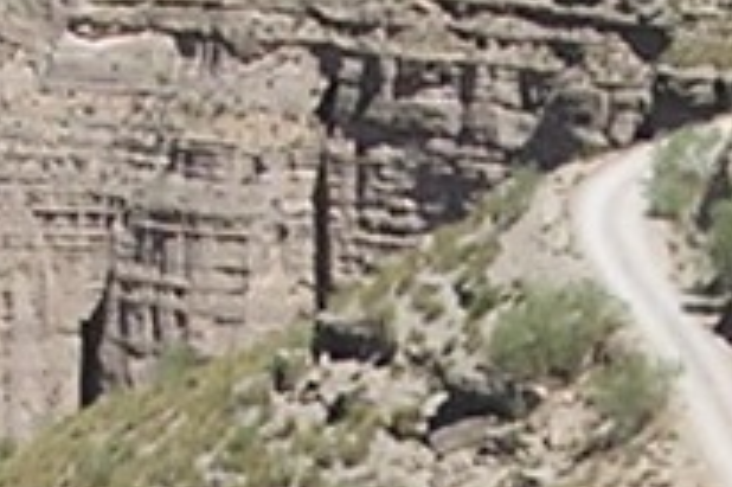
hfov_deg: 6.8
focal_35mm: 303
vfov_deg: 4.5
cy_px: 997
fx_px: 6156
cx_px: 416
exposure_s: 1/338
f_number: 5.6
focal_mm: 5.8
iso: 100
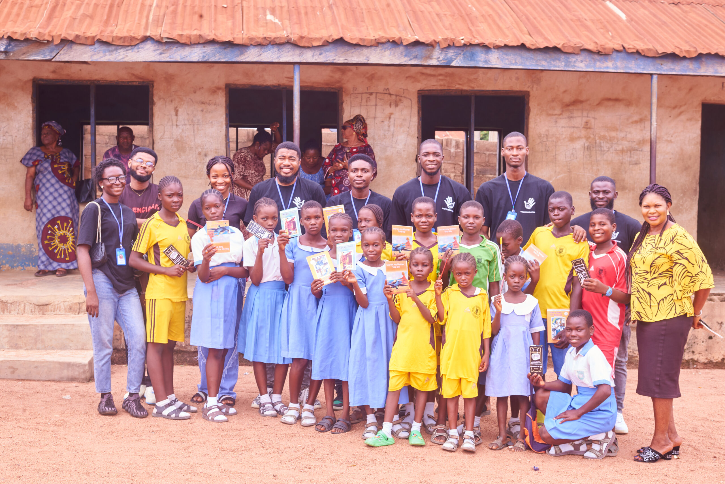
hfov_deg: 39.6
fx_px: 1007
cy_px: 242
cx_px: 362
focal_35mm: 50
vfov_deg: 27.0
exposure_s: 1/160
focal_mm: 50
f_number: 2.2
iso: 320
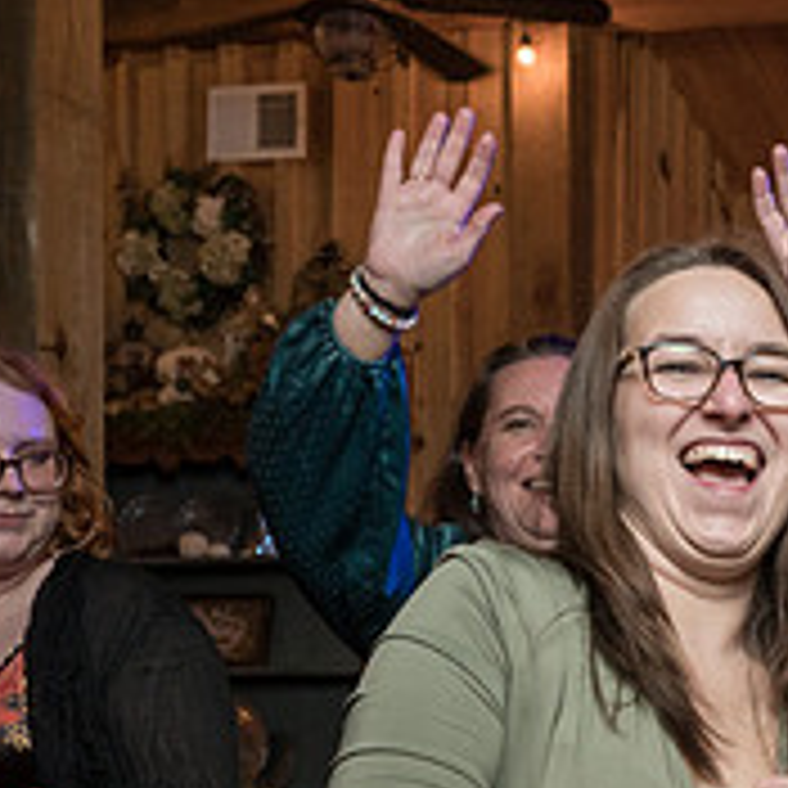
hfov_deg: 20.1
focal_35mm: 77
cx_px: 1104
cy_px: 821
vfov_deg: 21.5
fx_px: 1983
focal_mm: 24
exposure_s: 1/100
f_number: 4
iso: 2000
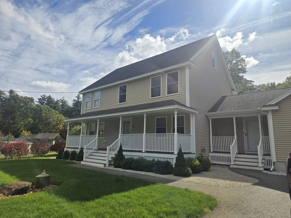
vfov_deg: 58.9
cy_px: 109
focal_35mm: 23
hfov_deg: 73.9
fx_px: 193
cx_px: 146
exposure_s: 1/4076
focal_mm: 5.4
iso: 25
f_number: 1.8
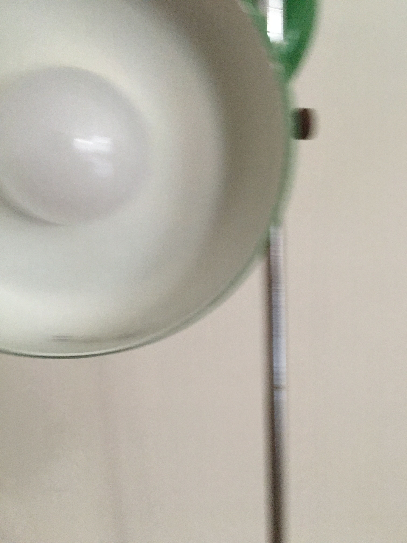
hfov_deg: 48.2
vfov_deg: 61.7
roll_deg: -2.1
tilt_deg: -10.6
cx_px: 204
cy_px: 272
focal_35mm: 29
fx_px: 455
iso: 200
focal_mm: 4.15
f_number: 2.2
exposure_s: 1/25
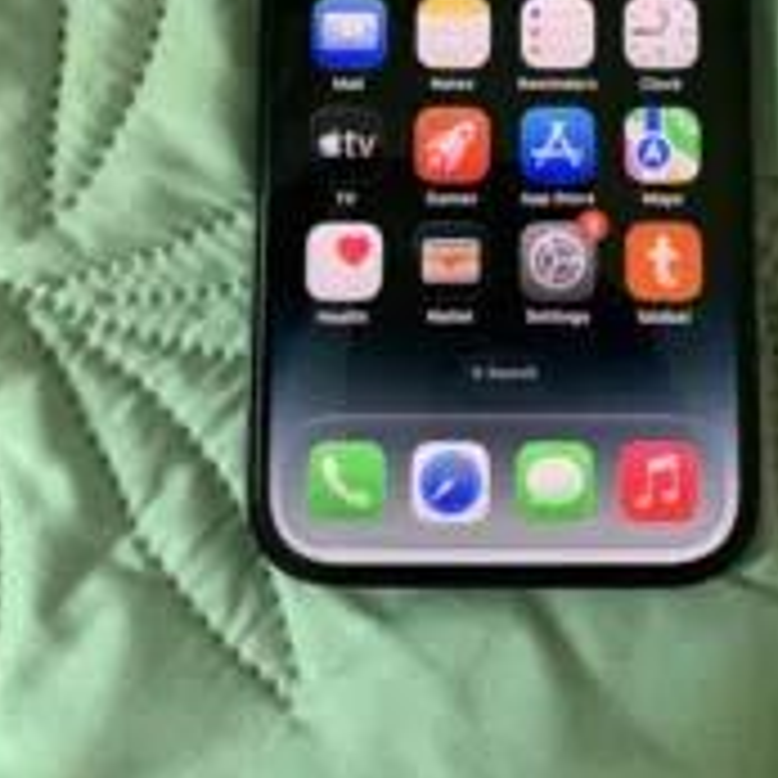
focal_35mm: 53
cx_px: 553
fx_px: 1348
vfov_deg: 30.3
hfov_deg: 31.8
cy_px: 31
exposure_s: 1/60
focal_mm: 4.25
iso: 250
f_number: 1.8
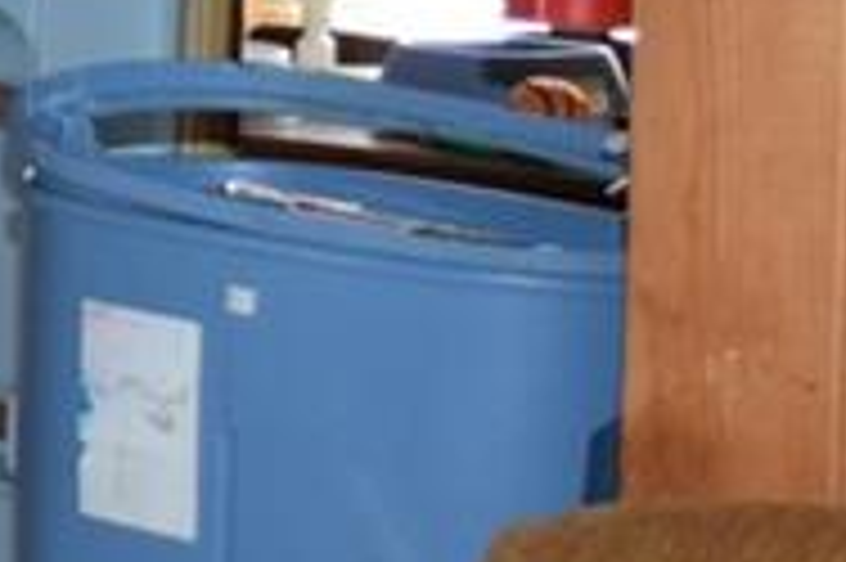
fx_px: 5377
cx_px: -1310
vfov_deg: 5.9
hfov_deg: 8.2
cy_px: -184
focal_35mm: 229
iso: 1600
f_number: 4.2
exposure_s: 1/60
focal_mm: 28
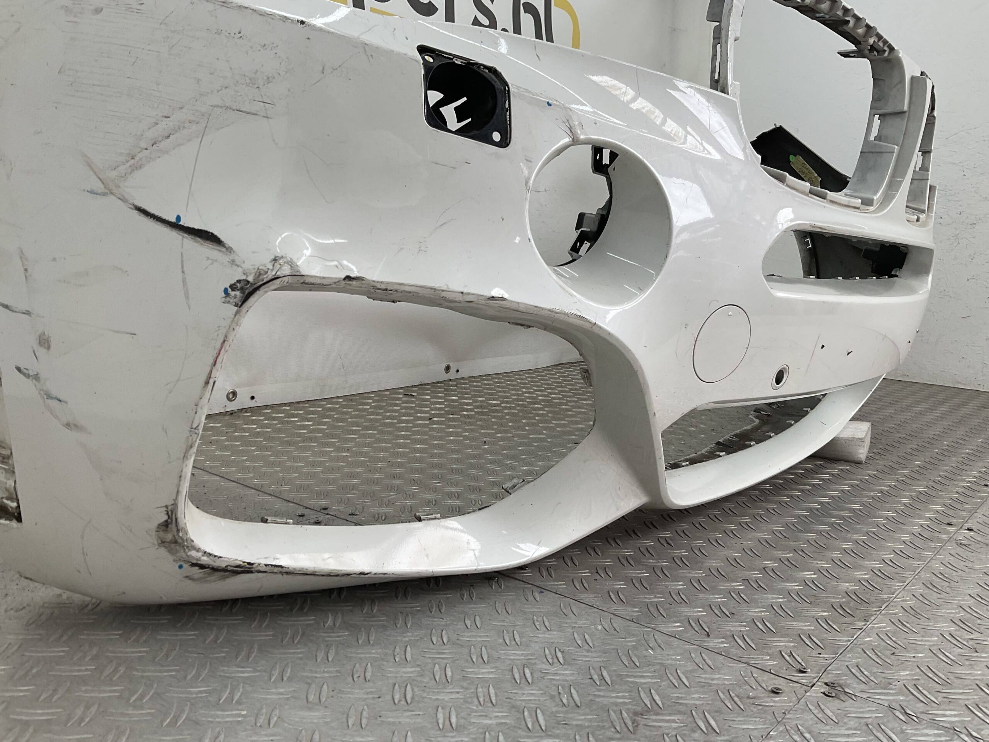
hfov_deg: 61.7
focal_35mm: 29
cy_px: 371
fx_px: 829
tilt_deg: -8.7
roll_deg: -3.0
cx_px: 494
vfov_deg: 48.2
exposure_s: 1/188
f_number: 1.8
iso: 16
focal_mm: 3
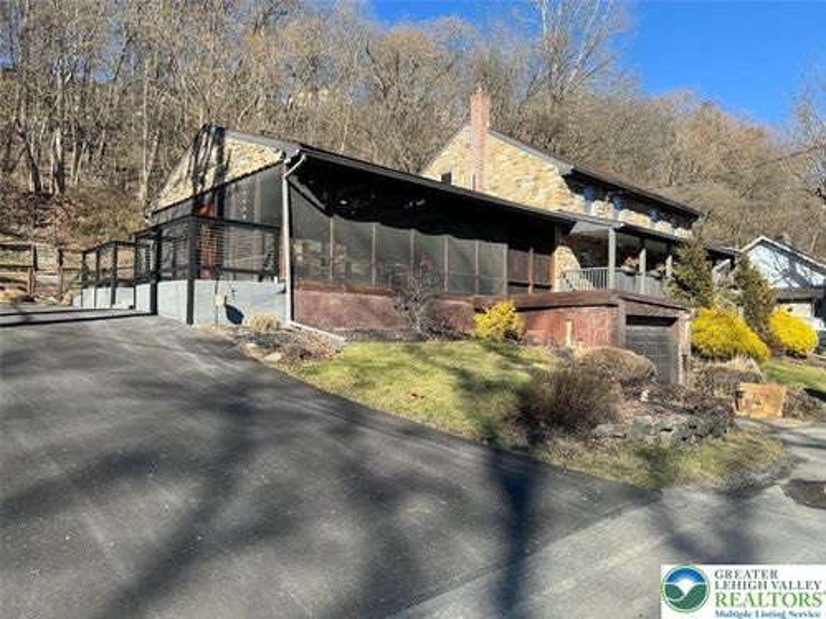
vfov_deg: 56.8
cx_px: 413
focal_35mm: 24
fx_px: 573
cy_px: 310
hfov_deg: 71.6
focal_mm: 6.86
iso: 80
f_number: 1.78
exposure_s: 1/1980
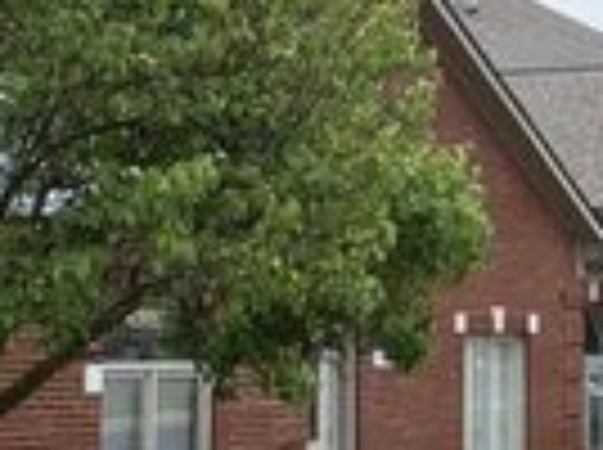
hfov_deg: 14.7
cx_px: 446
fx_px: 2330
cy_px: 198
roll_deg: +0.0
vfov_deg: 11.0
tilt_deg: +4.3
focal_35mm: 134
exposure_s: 1/917
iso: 32
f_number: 1.8
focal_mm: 3.99
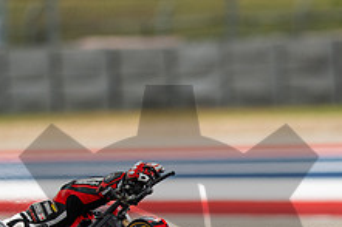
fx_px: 7480
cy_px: 274
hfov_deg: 2.6
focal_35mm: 788
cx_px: 169
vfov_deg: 1.7
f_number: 2
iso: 400
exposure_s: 1/5000
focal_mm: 200
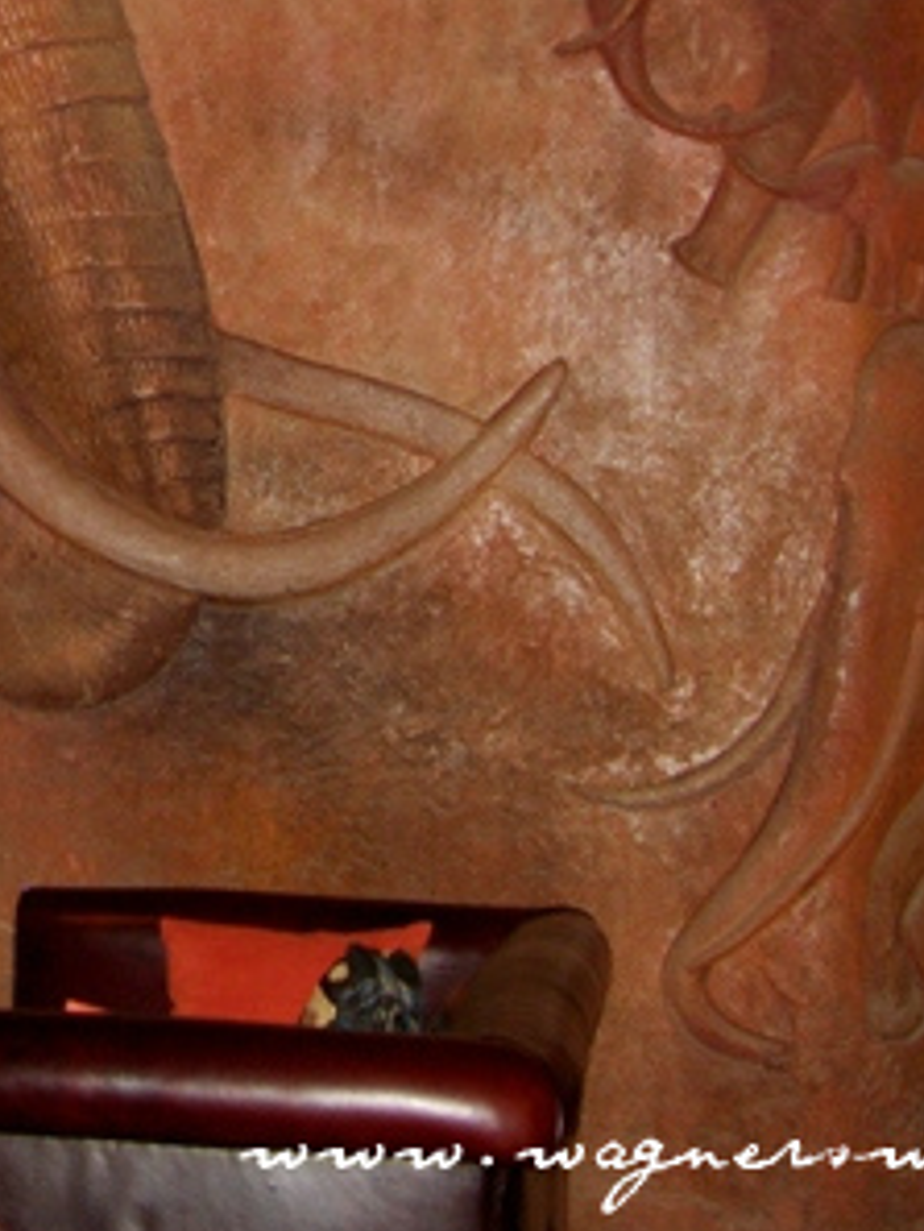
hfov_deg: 15.0
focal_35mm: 97
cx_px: -21
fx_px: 3450
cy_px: 294
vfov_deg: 20.1
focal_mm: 11.5
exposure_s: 1/50
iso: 100
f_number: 2.5
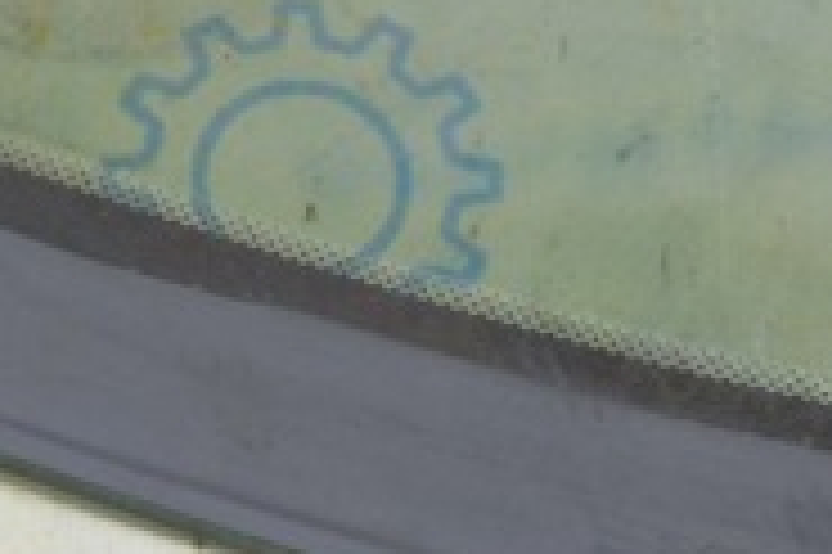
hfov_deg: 13.1
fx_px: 3602
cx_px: 180
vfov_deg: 8.7
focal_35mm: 156
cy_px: -169
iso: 400
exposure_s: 1/20
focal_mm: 30
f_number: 5.6
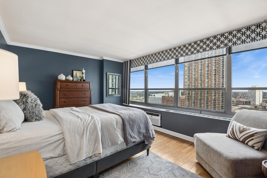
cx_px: 134
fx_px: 111
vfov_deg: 77.2
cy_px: 89
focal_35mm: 15
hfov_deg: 100.4
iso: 400
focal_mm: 10
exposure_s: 1/25
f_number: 8
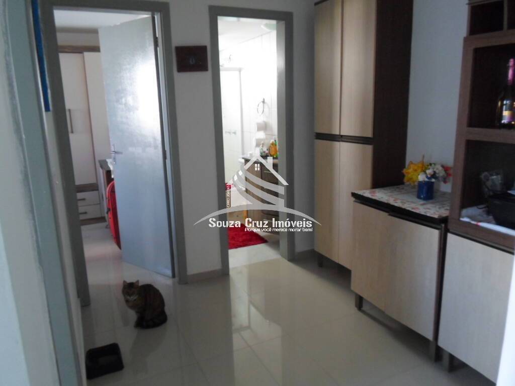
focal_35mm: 25
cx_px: 258
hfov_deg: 69.4
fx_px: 372
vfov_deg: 54.9
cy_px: 193
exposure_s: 1/30
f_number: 2.5
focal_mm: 4.5
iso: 200
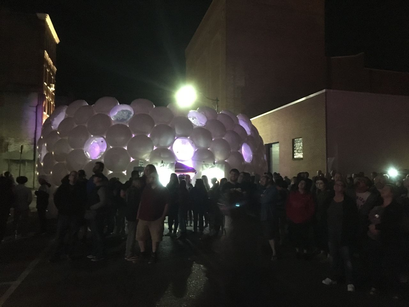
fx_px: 343
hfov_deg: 61.7
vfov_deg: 48.2
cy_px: 154
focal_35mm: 29
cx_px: 204
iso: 1250
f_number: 2.2
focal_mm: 4.15
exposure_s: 1/15
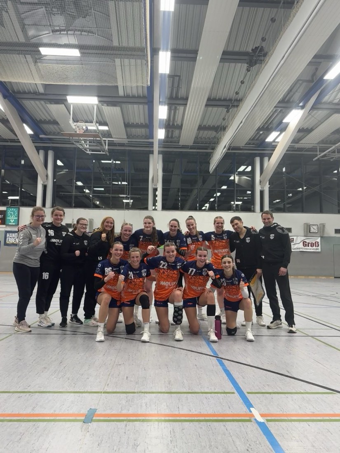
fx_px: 314
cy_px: 226
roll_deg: -2.6
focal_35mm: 24
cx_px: 170
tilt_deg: +6.3
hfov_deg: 56.8
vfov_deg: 71.6
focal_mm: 6.86
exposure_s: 1/66
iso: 125
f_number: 1.78
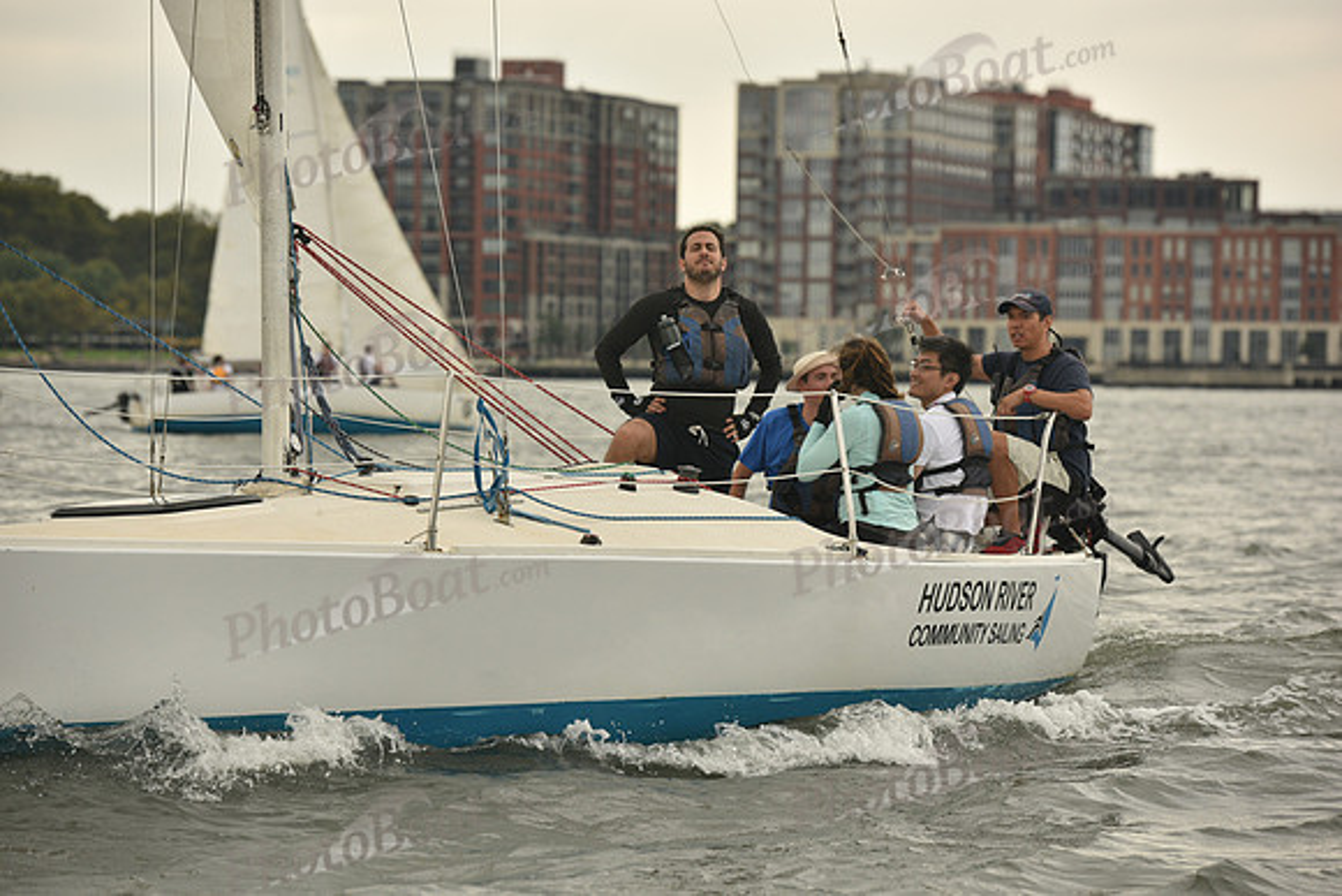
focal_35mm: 155
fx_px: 5779
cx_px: 671
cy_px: 448
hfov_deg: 13.2
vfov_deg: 8.9
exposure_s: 1/1600
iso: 320
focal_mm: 155
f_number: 5.6
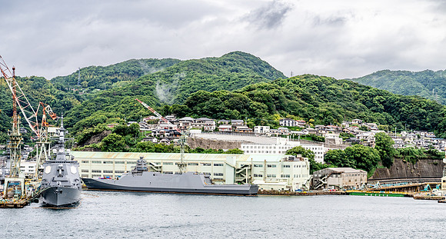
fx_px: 889
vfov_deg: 15.3
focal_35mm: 76
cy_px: 149
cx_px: 223
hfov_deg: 28.2
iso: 560
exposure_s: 1/100
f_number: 8
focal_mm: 70
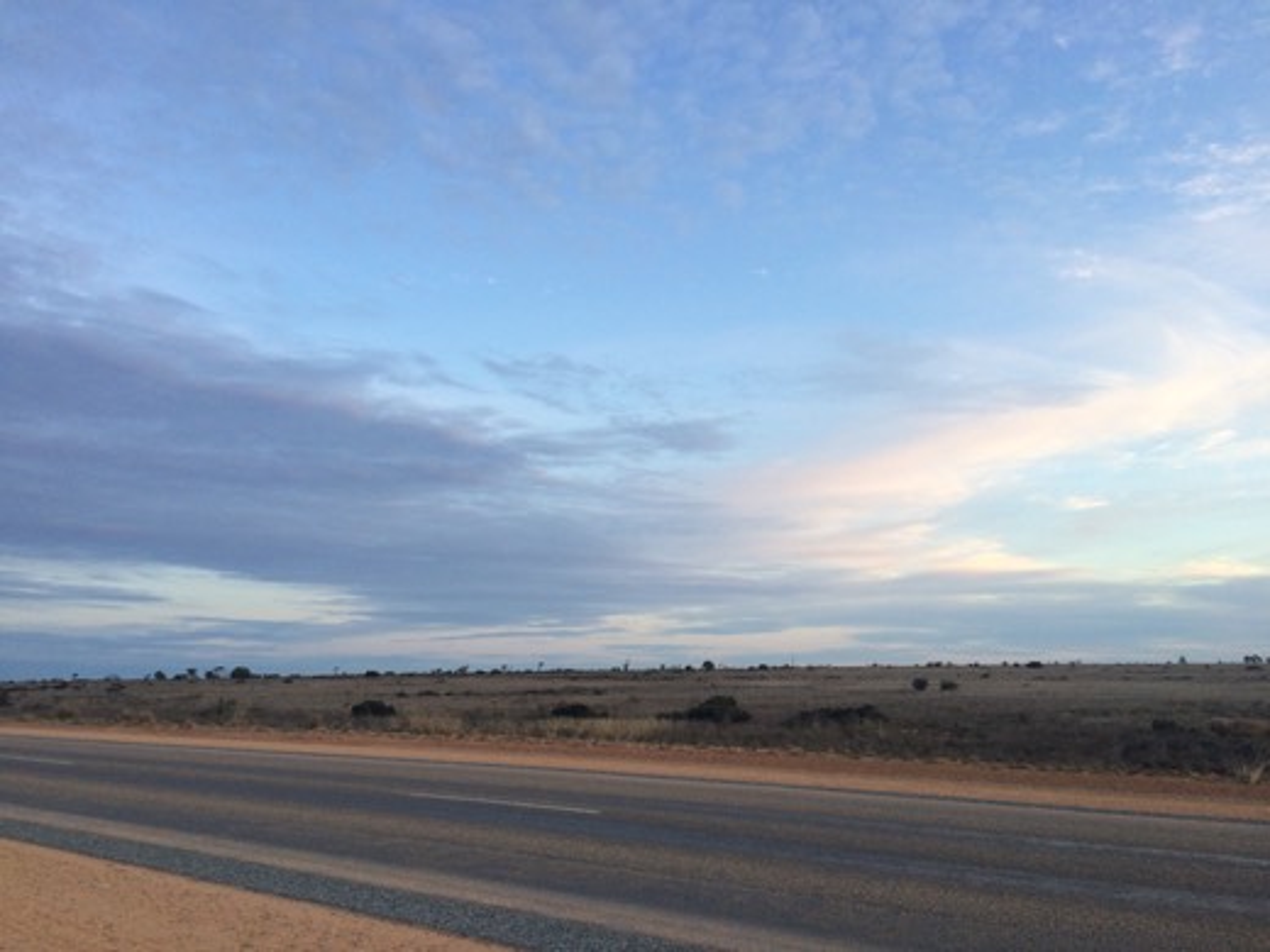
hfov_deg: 61.7
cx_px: 635
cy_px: 476
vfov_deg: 48.2
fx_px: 1064
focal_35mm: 29
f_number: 2.2
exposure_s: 1/120
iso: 50
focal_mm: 4.15
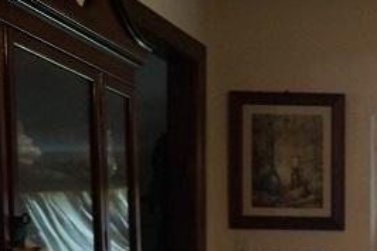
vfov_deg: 12.6
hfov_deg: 16.0
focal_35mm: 104
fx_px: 1088
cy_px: 354
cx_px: 721
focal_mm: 18
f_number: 3.5
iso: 1600
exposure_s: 1/160
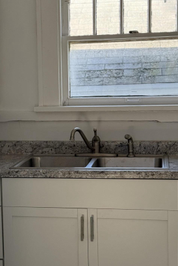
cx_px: 30
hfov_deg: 16.7
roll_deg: +1.6
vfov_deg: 25.1
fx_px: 601
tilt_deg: -4.1
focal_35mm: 81
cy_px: 138
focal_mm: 6.76
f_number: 1.78
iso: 160
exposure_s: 1/233
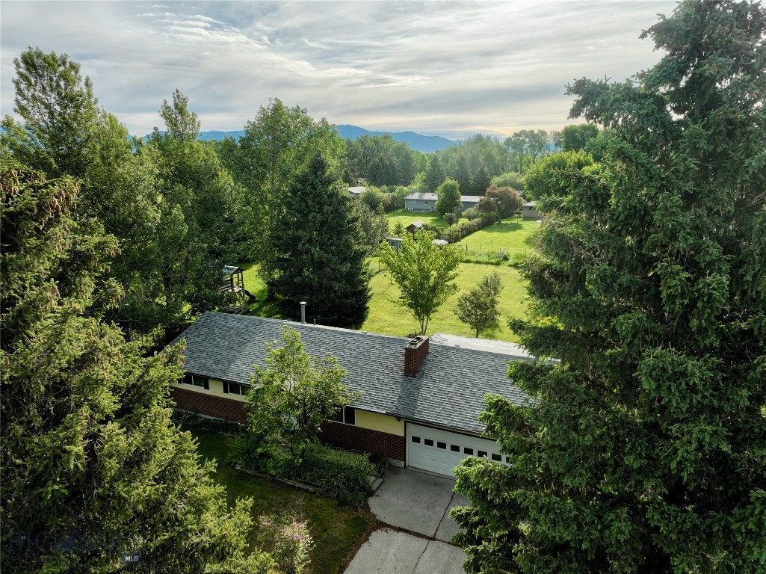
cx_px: 383
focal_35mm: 24
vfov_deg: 56.8
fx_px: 531
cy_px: 287
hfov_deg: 71.6
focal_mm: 12.29
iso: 400
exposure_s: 1/3200
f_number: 2.8
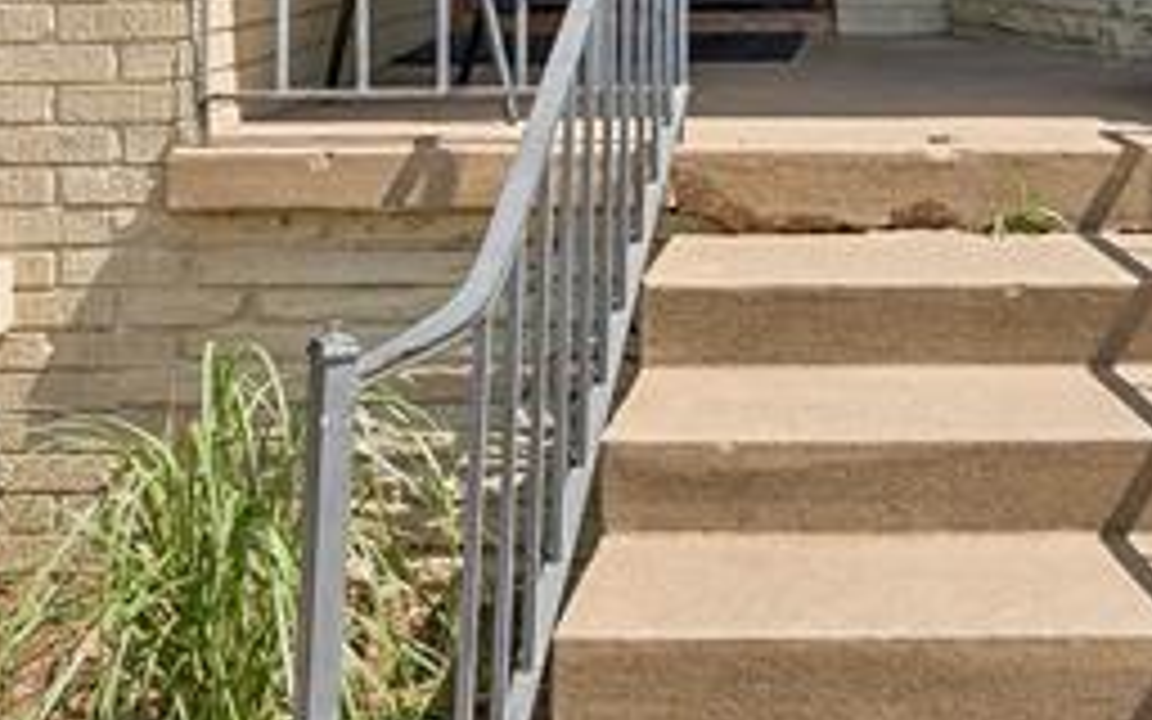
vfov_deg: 20.0
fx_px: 1915
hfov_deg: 32.4
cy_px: -148
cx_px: 952
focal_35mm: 61
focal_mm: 10
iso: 100
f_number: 6.3
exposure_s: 1/200
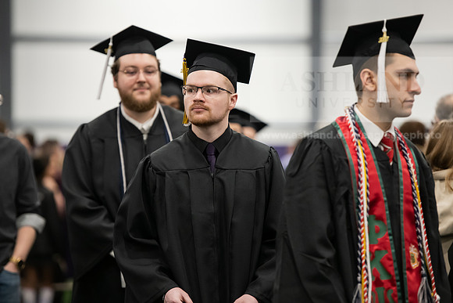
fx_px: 2202
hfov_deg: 11.7
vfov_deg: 7.9
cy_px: 152
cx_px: 226
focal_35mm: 175
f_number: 3.2
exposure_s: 1/200
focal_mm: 175
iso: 3200
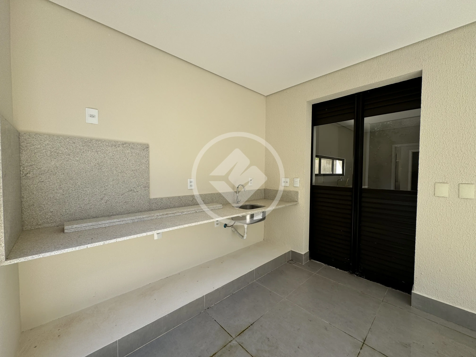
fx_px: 193
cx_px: 238
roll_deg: +0.2
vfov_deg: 85.7
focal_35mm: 14
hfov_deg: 102.1
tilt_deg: -1.9
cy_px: 178
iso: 40
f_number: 2.2
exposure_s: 1/329
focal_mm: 2.22
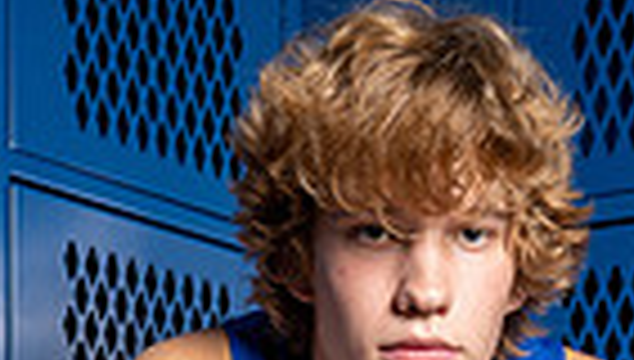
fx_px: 1853
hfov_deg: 19.4
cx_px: 364
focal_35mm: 110
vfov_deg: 9.5
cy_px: 954
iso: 320
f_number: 5.6
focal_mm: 33
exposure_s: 1/200
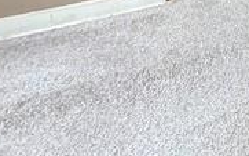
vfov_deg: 12.5
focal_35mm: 84
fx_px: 570
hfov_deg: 17.8
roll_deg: -0.1
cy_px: -207
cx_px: 488
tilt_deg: -7.4
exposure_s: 1/60
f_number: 2.2
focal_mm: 2.22
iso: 800
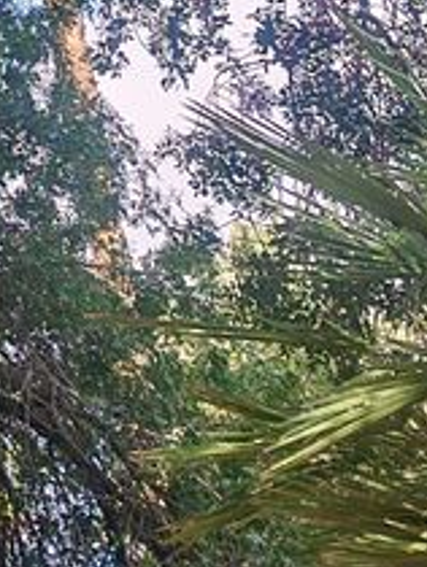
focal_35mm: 137
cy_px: -481
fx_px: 2249
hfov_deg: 9.9
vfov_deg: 12.9
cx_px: -500
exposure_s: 1/2600
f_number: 2
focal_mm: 6.83
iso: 100
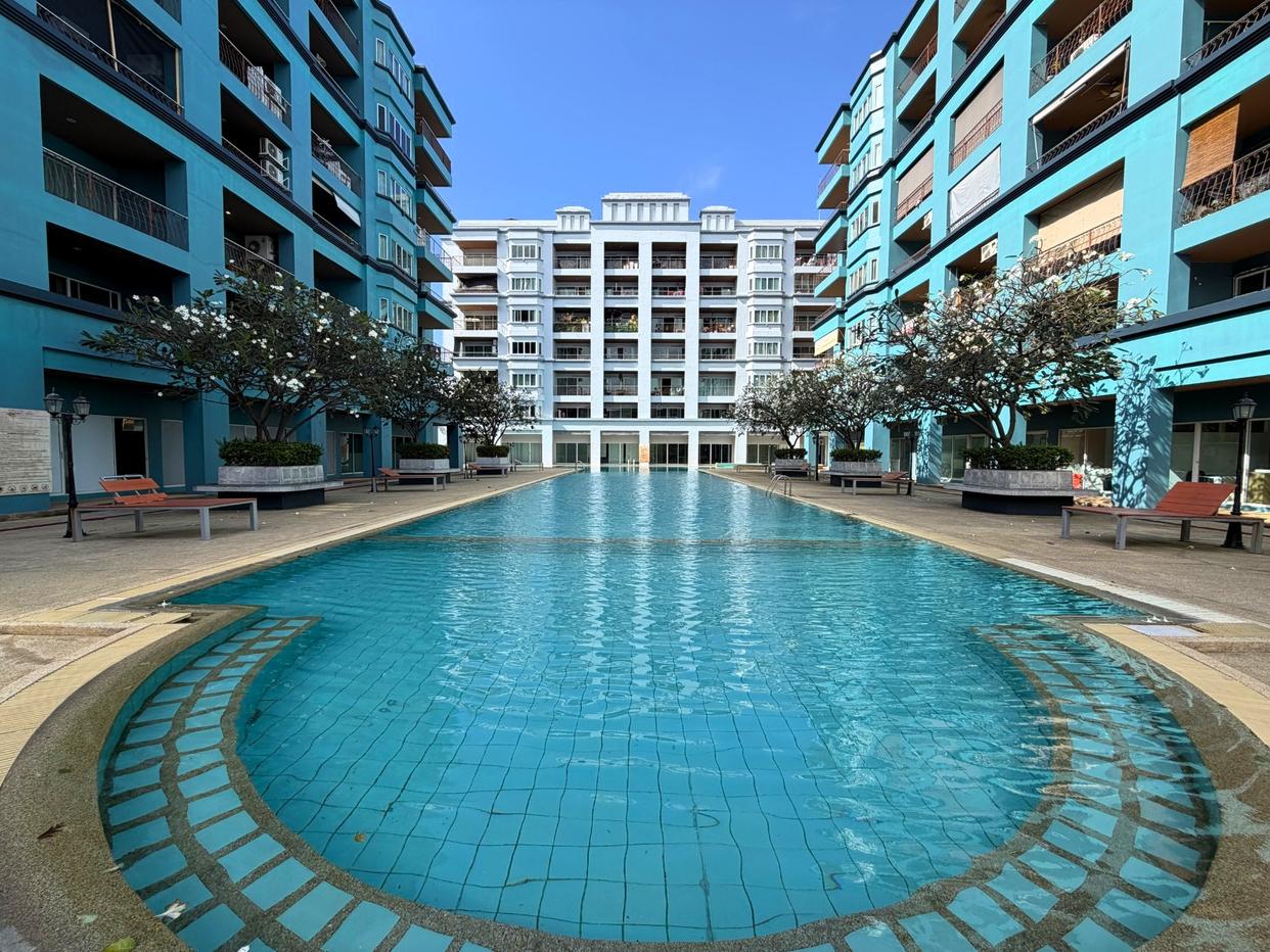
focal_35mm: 14
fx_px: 514
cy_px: 476
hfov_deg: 102.1
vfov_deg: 85.7
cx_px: 635
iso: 40
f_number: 2.2
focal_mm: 2.22
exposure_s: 1/751
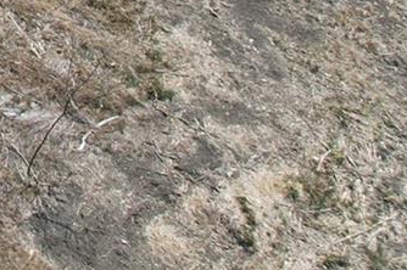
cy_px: -510
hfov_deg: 11.8
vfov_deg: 8.6
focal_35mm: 135
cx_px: -629
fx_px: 1525
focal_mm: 8.38
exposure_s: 1/1600
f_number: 2.8
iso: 110
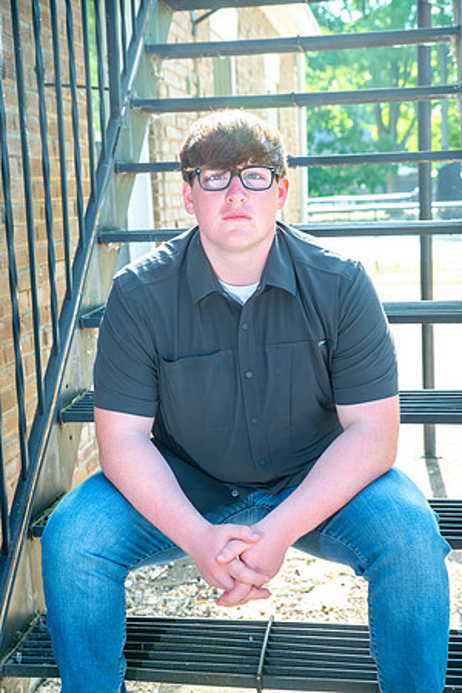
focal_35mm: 52
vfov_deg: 38.2
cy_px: 346
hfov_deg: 26.0
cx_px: 231
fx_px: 1001
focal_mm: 52
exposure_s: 1/125
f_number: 7.1
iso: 320
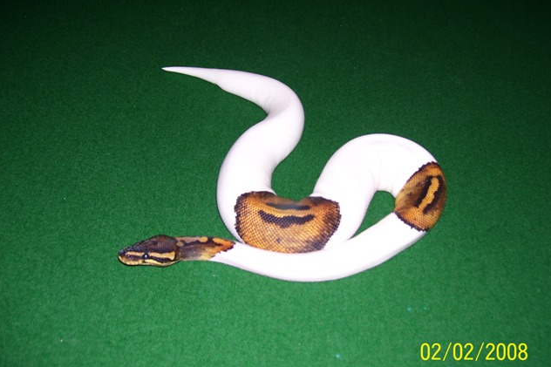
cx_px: 277
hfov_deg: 49.6
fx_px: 597
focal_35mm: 39
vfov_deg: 34.2
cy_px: 194
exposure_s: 1/60
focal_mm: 6
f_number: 2.7
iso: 80
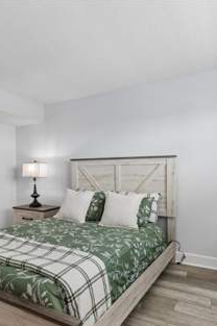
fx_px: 208
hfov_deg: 54.9
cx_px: 96
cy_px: 165
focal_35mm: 23
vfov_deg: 76.1
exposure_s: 1/40
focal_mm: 10
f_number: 4.5
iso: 100
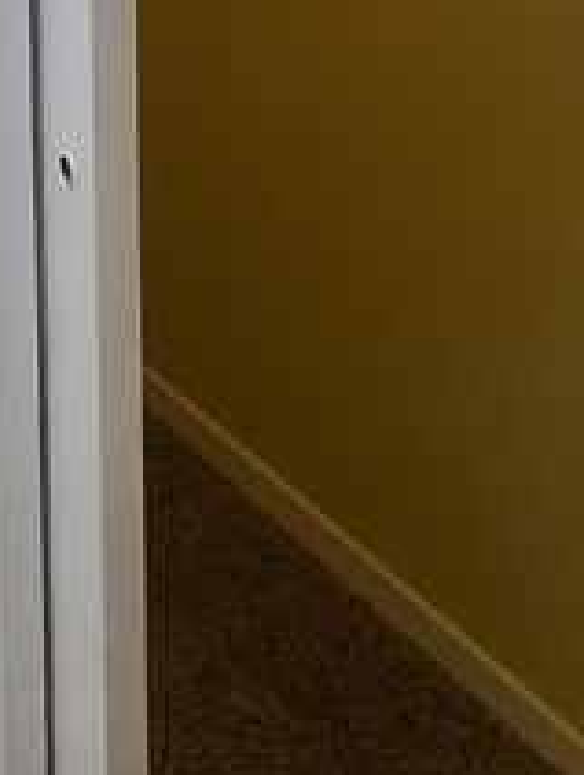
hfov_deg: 17.8
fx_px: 1839
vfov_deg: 20.5
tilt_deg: -8.0
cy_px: -376
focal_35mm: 82
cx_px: 533
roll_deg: -1.0
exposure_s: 1/60
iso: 160
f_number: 1.8
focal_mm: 4.25
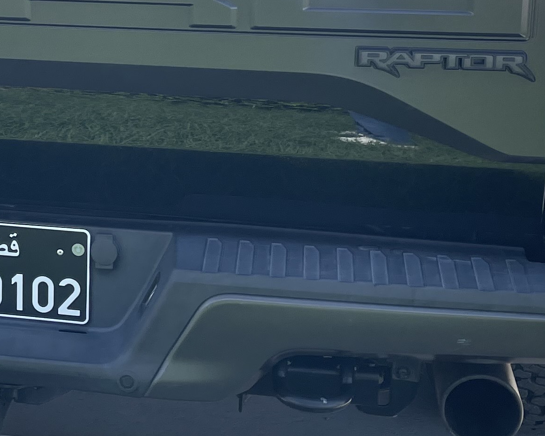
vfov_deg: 17.3
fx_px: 1419
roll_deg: +0.5
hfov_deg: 21.1
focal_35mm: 88
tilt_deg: -12.8
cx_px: 11
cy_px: 75
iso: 32
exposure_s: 1/997
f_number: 1.6
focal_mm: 4.2
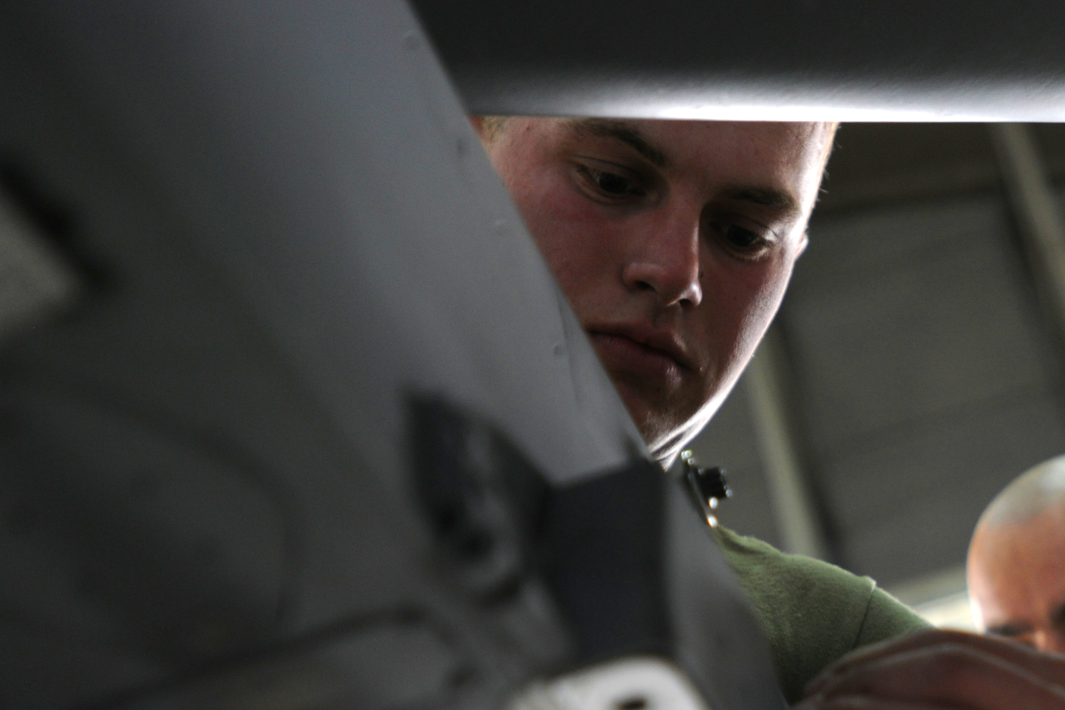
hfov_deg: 36.5
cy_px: 512
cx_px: 701
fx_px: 1597
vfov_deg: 24.8
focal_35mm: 54
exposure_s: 1/60
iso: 500
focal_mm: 35
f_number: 2.8
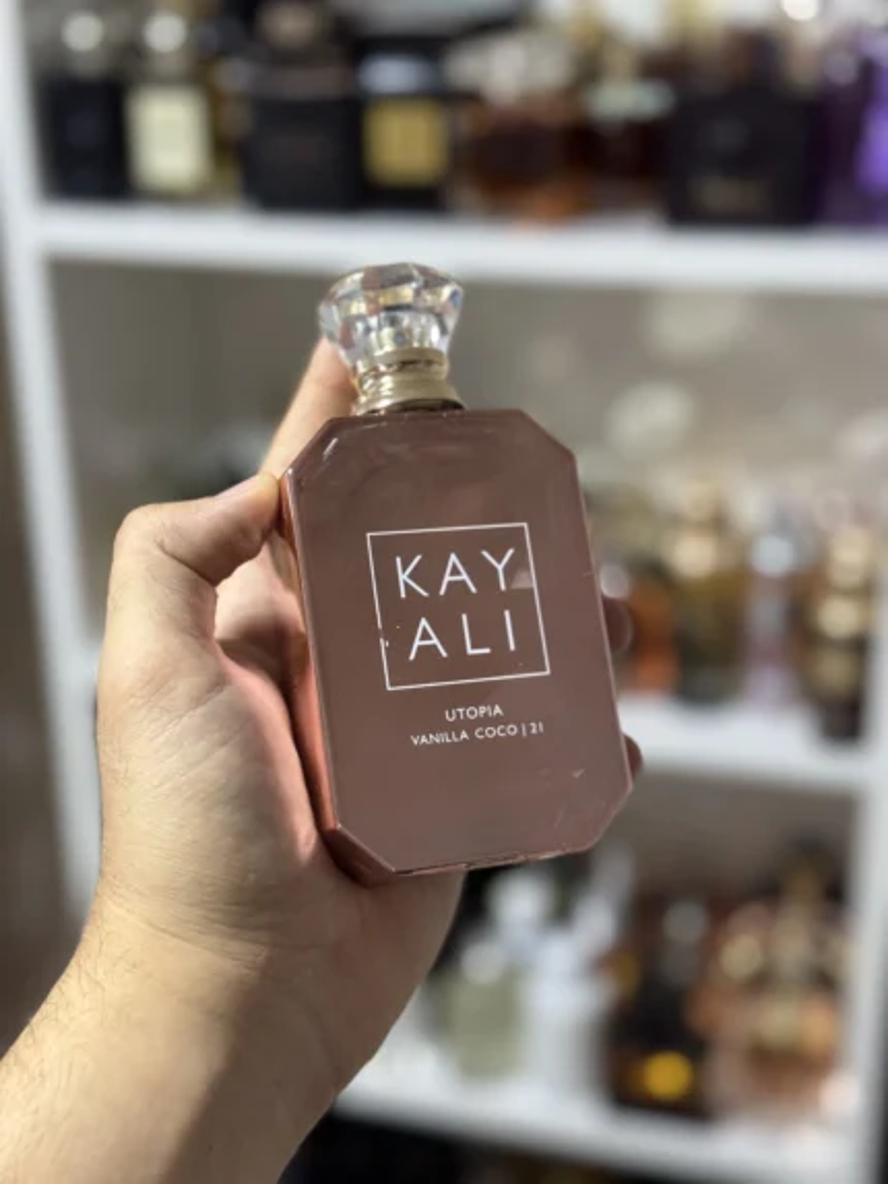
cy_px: 592
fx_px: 1641
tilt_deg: -20.7
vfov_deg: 39.6
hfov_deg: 30.3
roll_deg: +0.1
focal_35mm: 48
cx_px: 444
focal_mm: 6.76
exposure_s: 1/50
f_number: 1.78
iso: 200
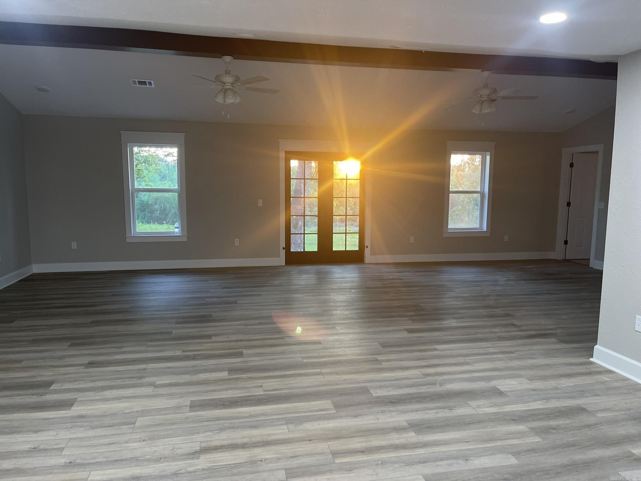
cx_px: 320
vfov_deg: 53.1
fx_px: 481
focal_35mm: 26
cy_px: 240
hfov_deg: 67.3
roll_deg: +0.0
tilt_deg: -6.6
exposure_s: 1/60
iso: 200
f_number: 1.6
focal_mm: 5.1
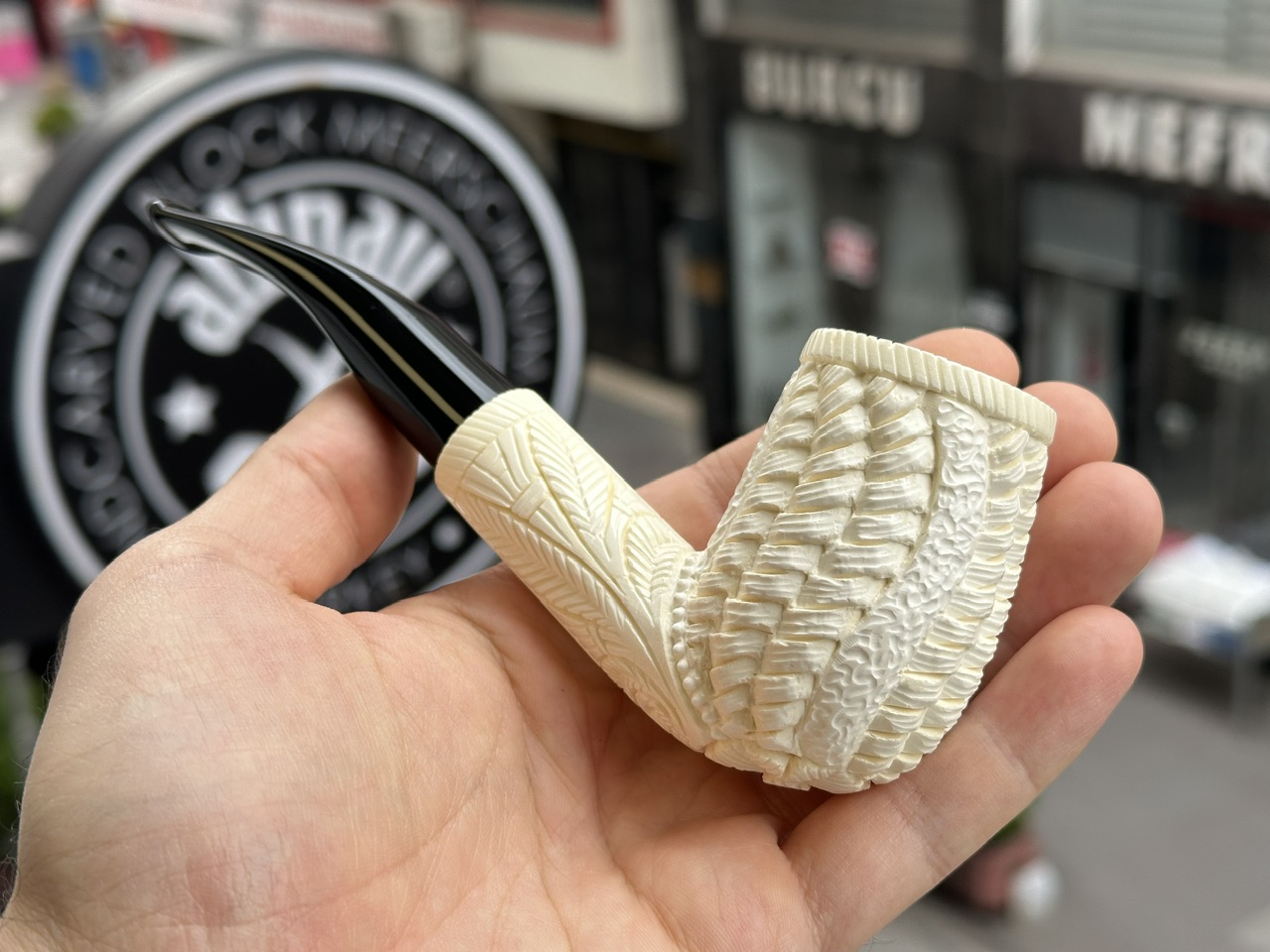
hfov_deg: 39.7
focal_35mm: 48
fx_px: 1761
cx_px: 635
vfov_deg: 30.3
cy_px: 476
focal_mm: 6.86
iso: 64
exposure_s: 1/558
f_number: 1.78
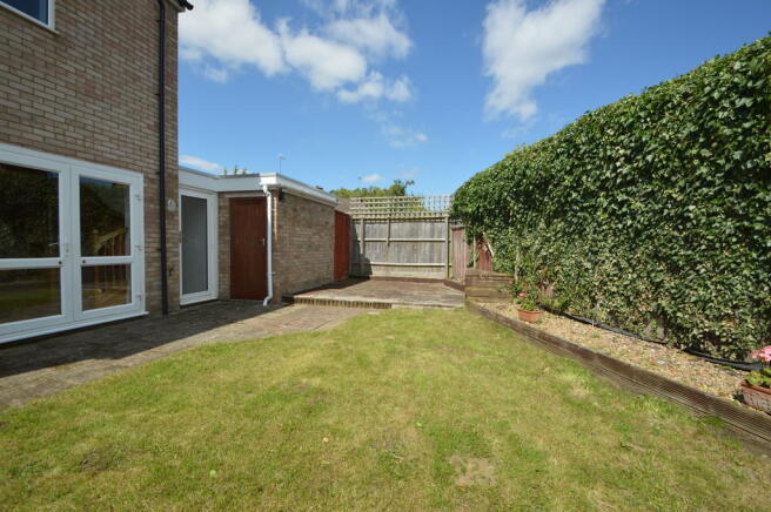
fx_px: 321
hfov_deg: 100.4
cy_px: 256
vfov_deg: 77.2
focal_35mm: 15
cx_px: 386
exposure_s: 1/200
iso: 100
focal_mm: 10
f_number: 9
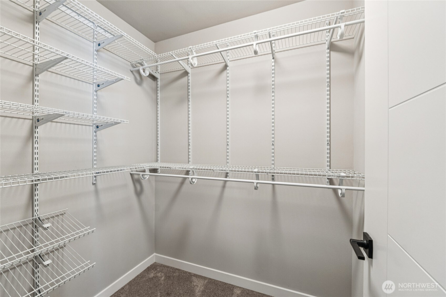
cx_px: 223
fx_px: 186
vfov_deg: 77.3
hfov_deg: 100.4
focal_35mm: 15
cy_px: 148
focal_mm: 10
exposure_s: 1/2
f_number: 9
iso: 200
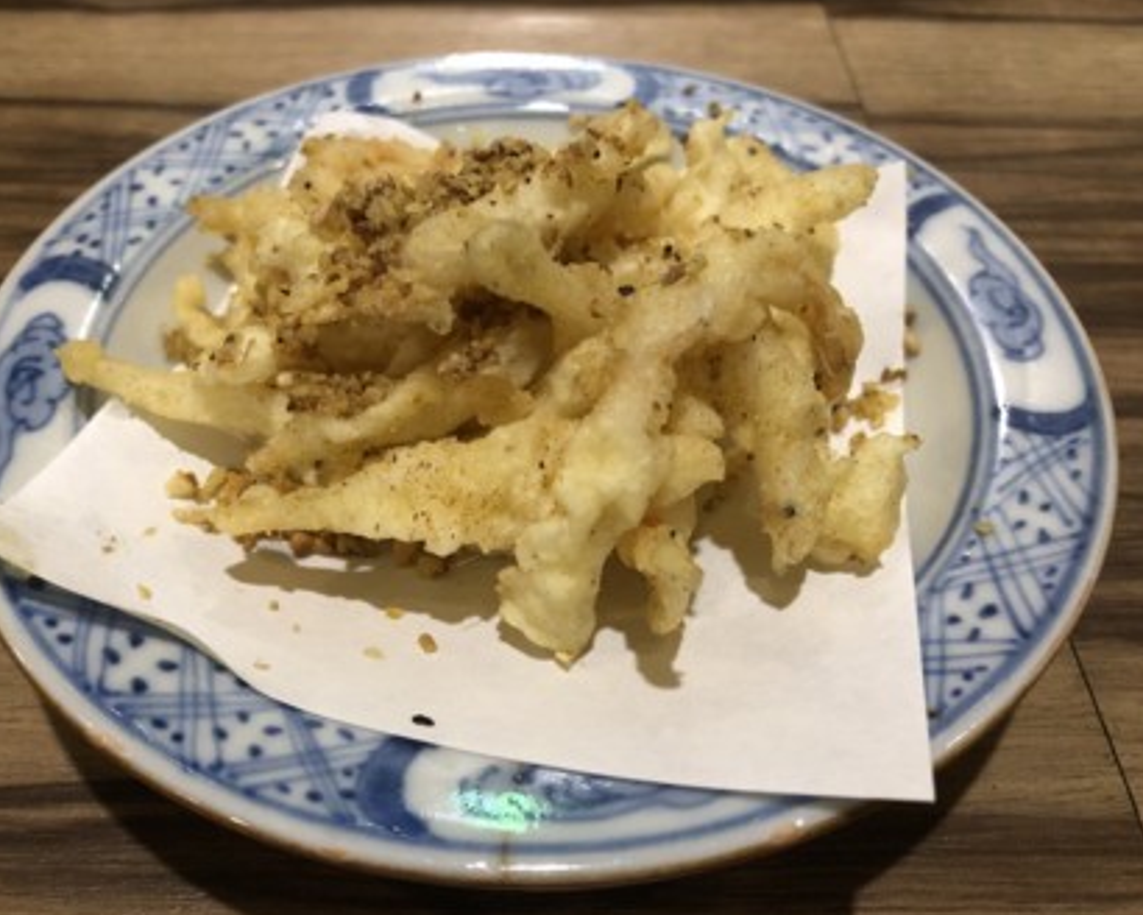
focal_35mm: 30
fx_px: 1015
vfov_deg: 48.5
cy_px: 463
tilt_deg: -47.5
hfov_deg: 58.7
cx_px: 527
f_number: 1.8
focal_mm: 4
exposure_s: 1/9
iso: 100
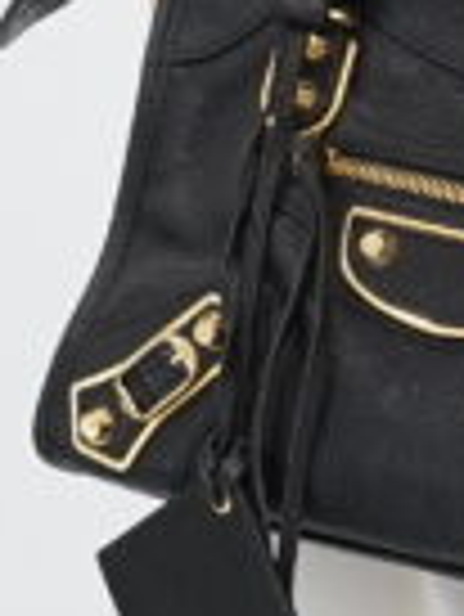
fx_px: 6424
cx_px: 840
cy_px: 175
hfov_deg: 4.1
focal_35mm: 360
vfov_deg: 5.5
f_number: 6.3
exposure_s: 1/8
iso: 640
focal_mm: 50
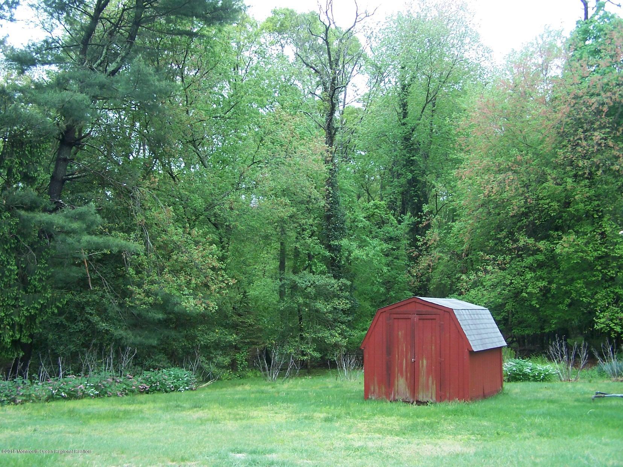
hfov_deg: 49.0
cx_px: 312
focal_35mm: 38
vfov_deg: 37.7
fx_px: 684
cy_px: 234
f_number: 2.8
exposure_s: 1/180
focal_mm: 6.3
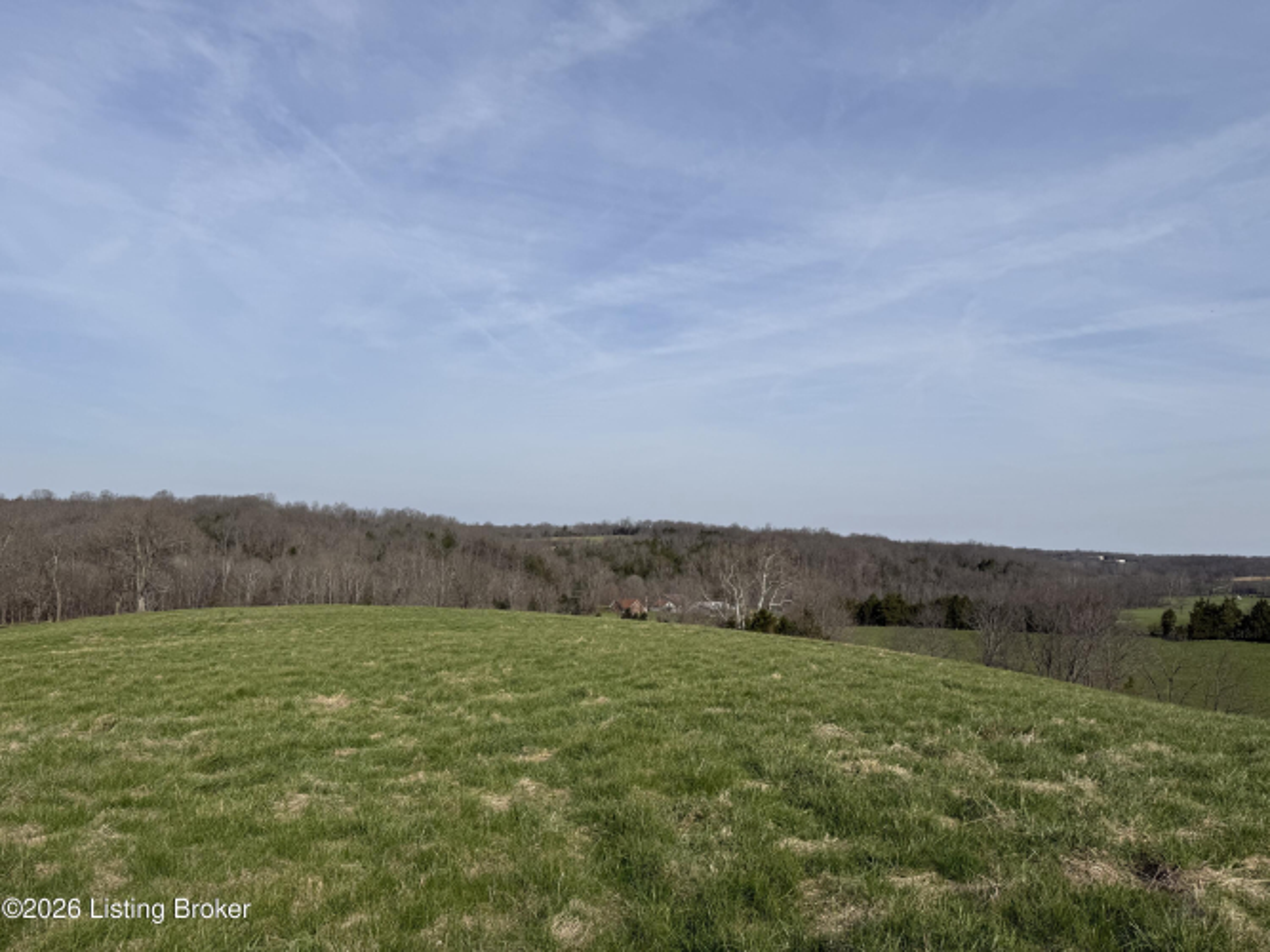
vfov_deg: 56.8
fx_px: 880
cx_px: 635
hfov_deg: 71.6
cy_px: 476
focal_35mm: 24
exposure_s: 1/7353
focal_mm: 6.76
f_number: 1.78
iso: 80
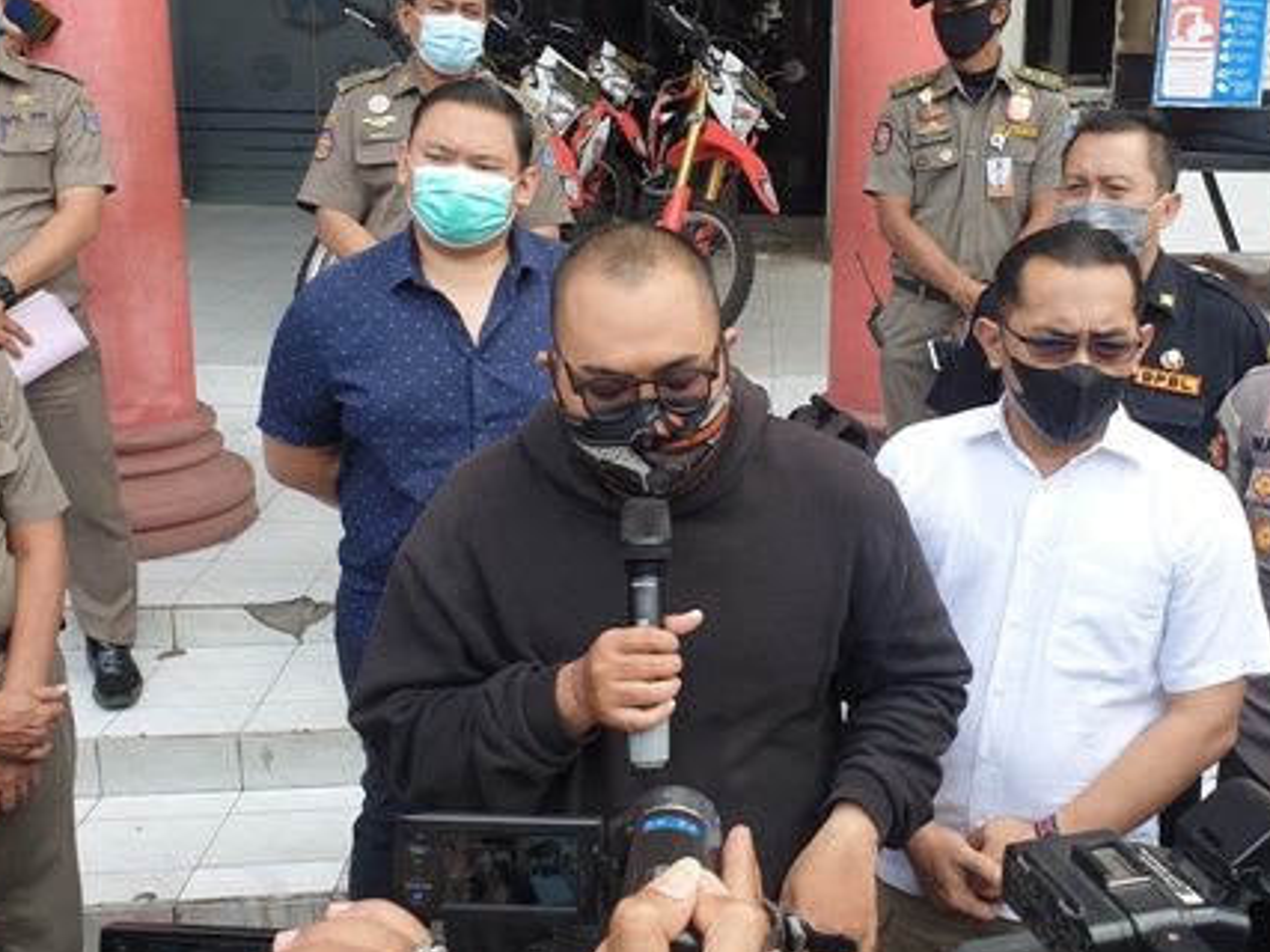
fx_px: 1430
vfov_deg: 36.6
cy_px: 375
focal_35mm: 39
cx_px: 767
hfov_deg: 47.6
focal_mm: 4.3
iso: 50
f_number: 2.4
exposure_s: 1/326
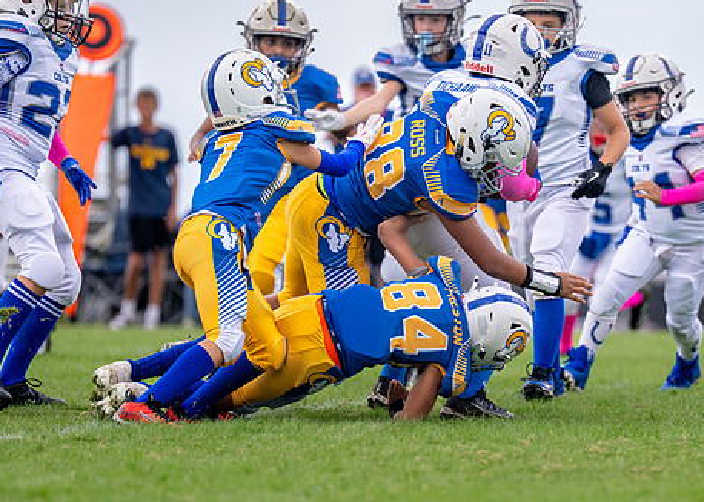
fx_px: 7977
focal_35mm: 399
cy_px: 312
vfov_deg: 3.6
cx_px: 490
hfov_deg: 5.1
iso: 400
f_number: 2.8
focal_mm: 200
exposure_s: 1/1600
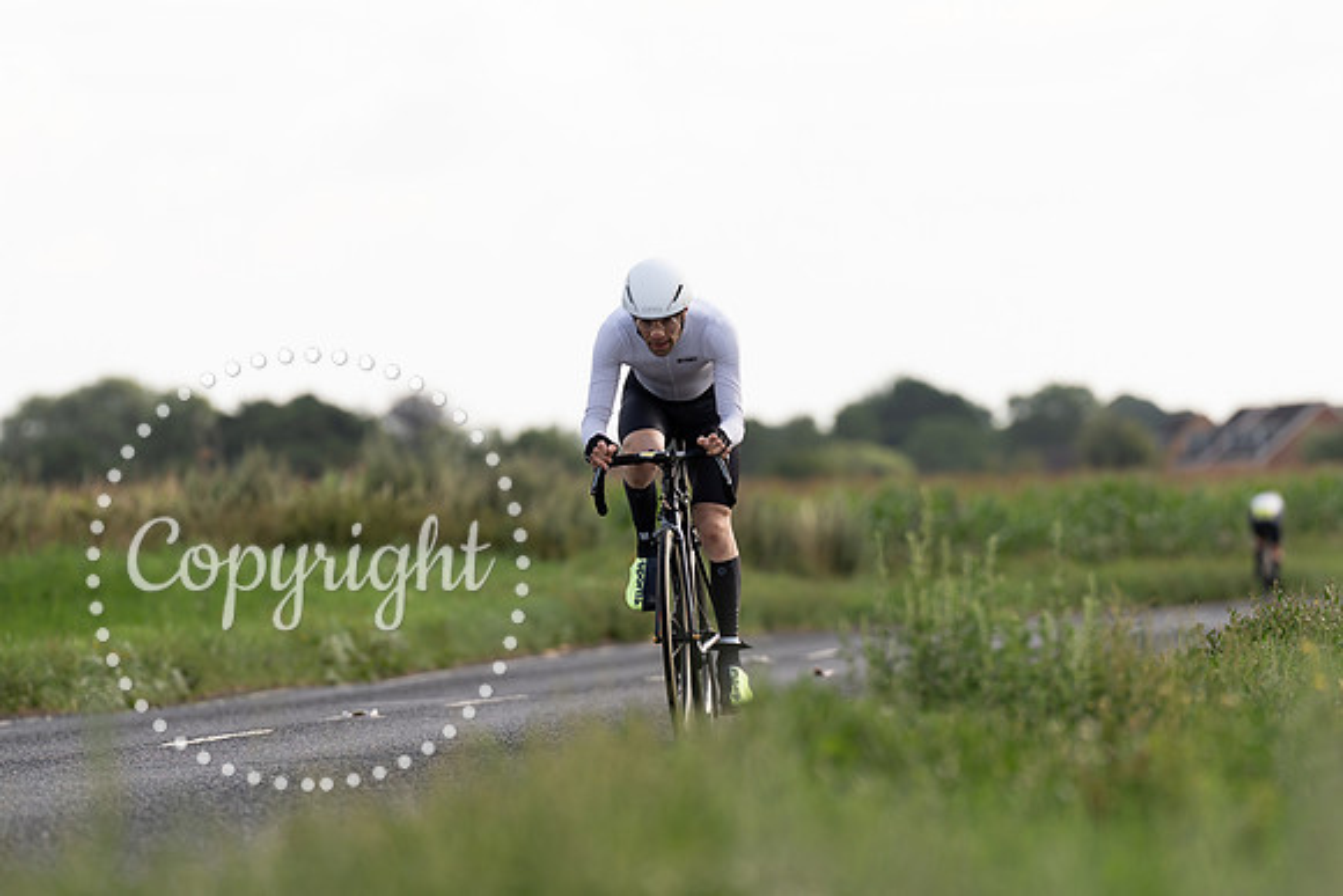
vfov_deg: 4.5
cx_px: 679
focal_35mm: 308
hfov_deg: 6.7
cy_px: 505
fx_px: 11506
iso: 100
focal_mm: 200
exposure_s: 1/1000
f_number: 3.2
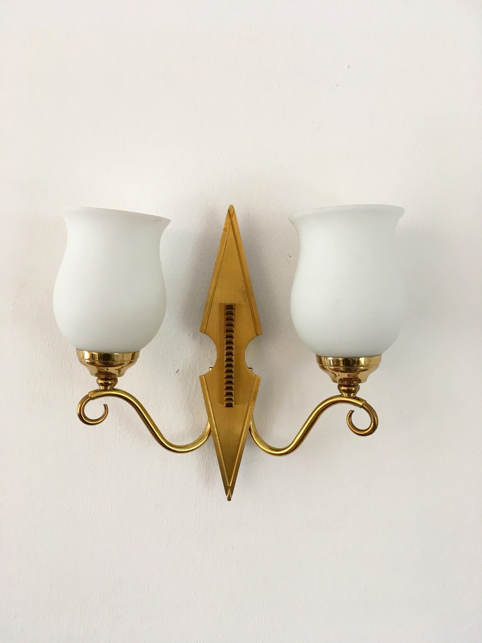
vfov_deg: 61.7
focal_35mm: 29
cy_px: 322
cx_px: 241
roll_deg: +0.6
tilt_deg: -4.3
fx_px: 538
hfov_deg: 48.2
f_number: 2.2
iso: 100
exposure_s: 1/33
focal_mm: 4.15
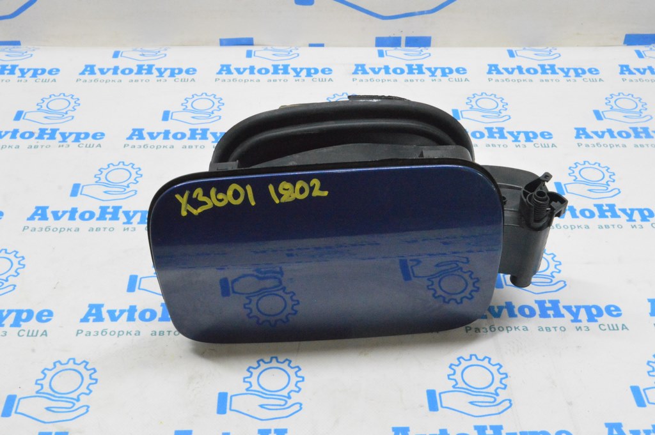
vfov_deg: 28.0
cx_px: 328
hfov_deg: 41.1
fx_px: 873
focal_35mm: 48
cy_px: 218
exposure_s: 1/15
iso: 6400
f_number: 20
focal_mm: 32
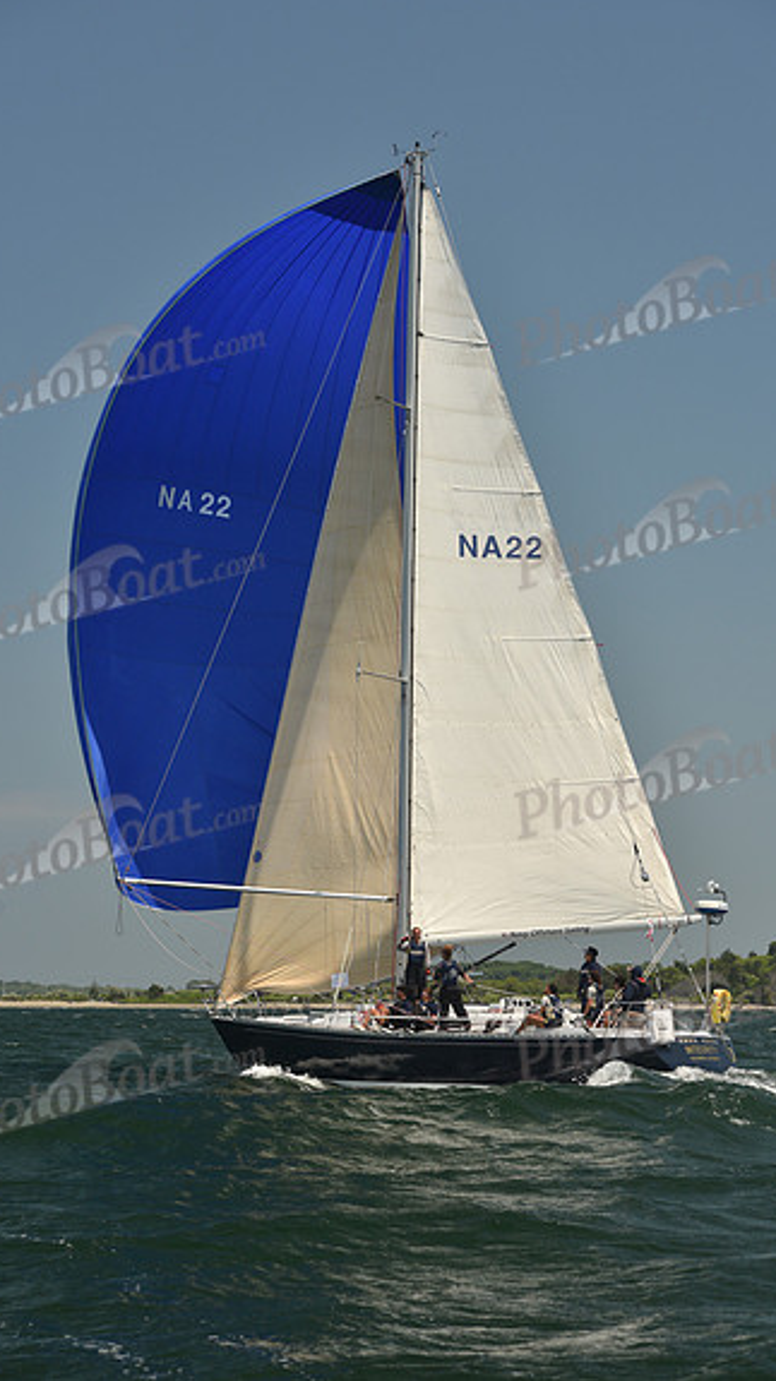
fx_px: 2710
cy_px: 687
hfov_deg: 16.3
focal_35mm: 74
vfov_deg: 28.6
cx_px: 390
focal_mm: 70
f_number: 6.3
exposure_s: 1/640
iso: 250
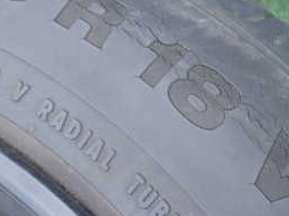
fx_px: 592
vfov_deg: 20.5
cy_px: 57
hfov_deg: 27.0
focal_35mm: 71
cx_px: 221
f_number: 2.3
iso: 100
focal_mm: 5.4
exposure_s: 1/125
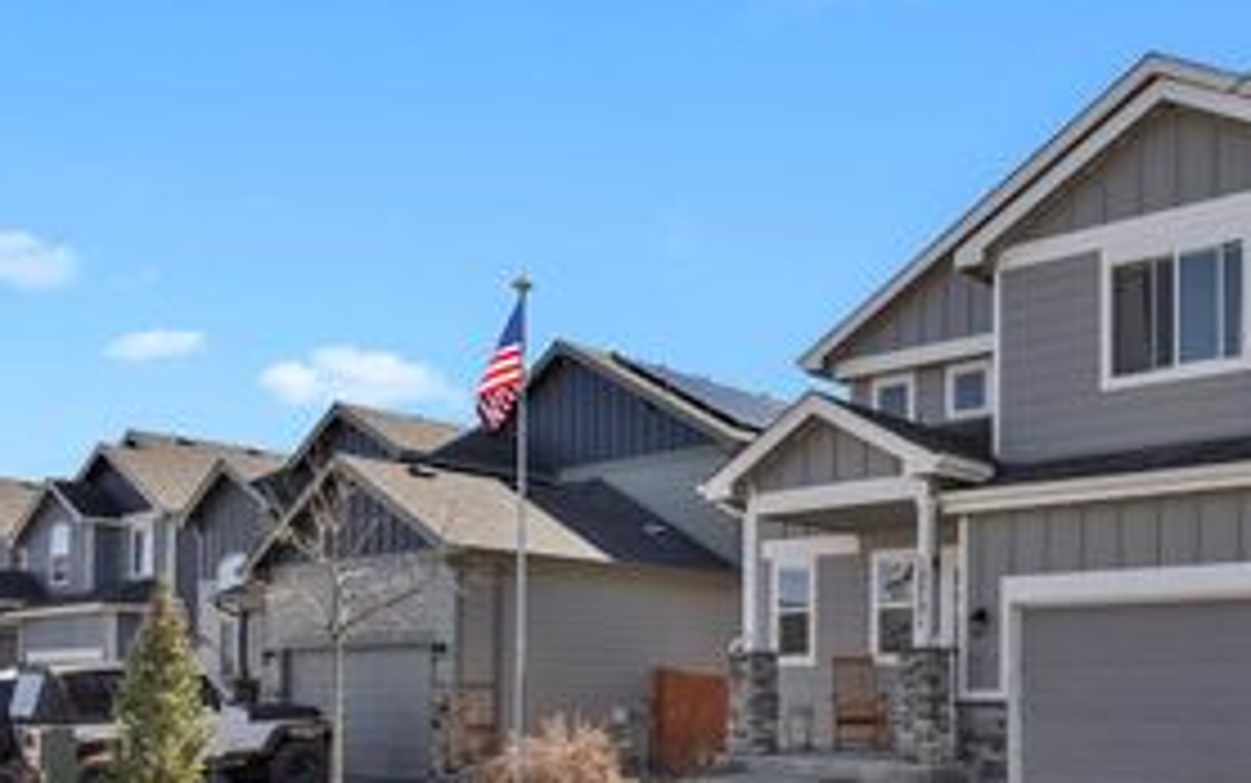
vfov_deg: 36.7
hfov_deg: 54.0
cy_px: 652
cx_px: 1008
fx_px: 1126
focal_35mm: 33
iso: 250
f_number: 8
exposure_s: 1/100
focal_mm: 18
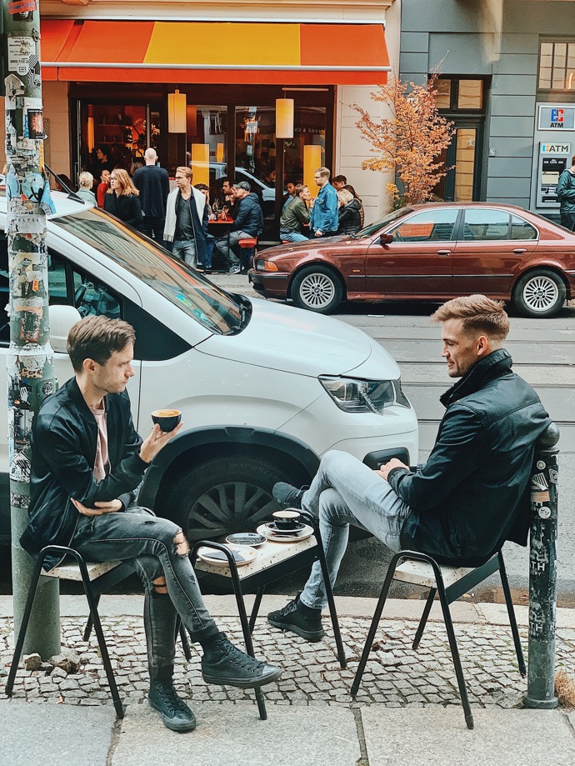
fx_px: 1151
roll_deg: -1.4
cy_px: 383
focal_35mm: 52
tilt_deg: -10.5
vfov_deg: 36.8
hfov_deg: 28.1
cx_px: 288
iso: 64
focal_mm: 6
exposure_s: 1/100
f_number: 2.4
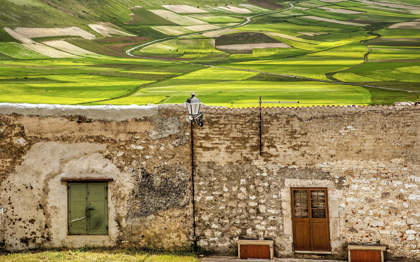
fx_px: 1145
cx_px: 210
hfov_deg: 20.8
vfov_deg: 13.1
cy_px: 124
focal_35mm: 100
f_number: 13
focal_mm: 98
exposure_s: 1/250
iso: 200
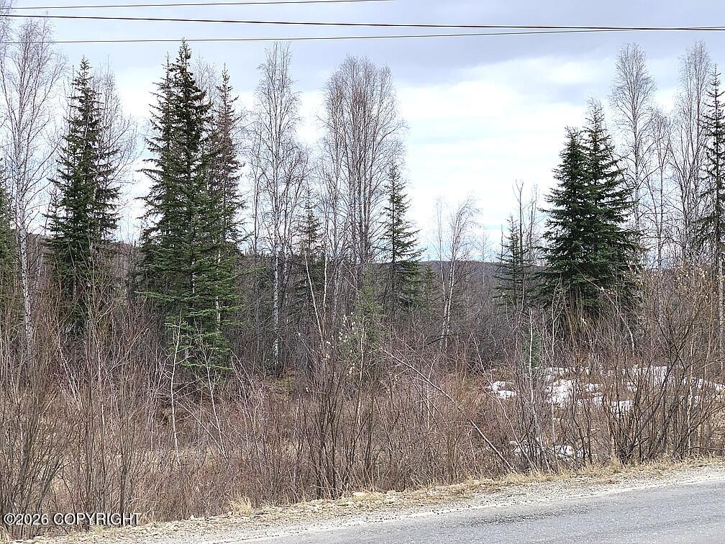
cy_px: 272
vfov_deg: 28.0
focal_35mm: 52
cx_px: 362
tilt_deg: +3.0
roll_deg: +0.3
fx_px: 1089
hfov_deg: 36.8
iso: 16
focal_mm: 6
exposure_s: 1/940
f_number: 2.4
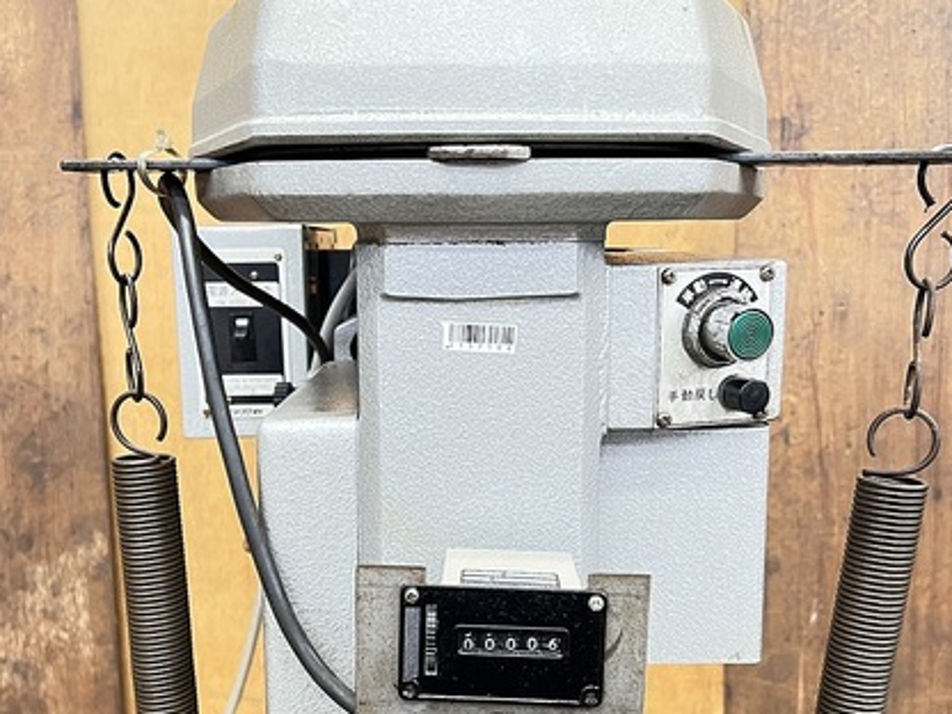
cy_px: 437
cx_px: 455
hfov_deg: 46.8
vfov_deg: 35.8
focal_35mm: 40
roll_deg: +1.4
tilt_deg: -12.2
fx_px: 1100
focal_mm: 5.7
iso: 500
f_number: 1.5
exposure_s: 1/40
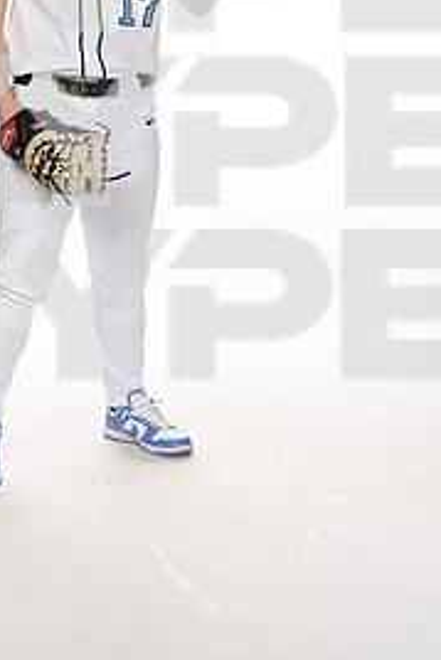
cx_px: 145
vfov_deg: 23.8
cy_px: 133
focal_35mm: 84
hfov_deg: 16.2
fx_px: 1541
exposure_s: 1/250
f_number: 6.3
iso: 400
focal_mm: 50
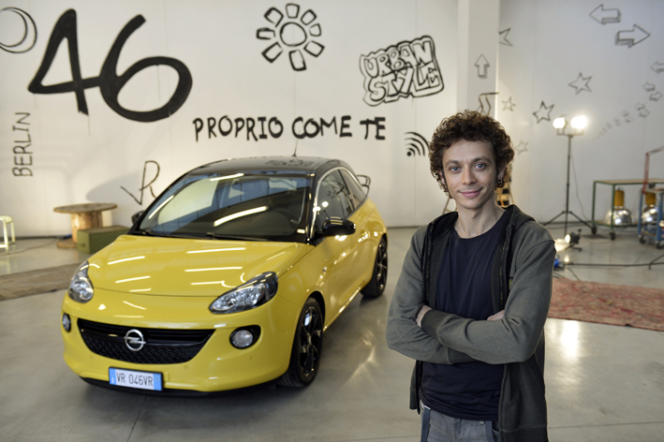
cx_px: 332
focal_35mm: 35
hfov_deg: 54.5
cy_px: 221
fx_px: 645
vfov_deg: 37.8
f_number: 4
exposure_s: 1/160
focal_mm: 35
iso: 800
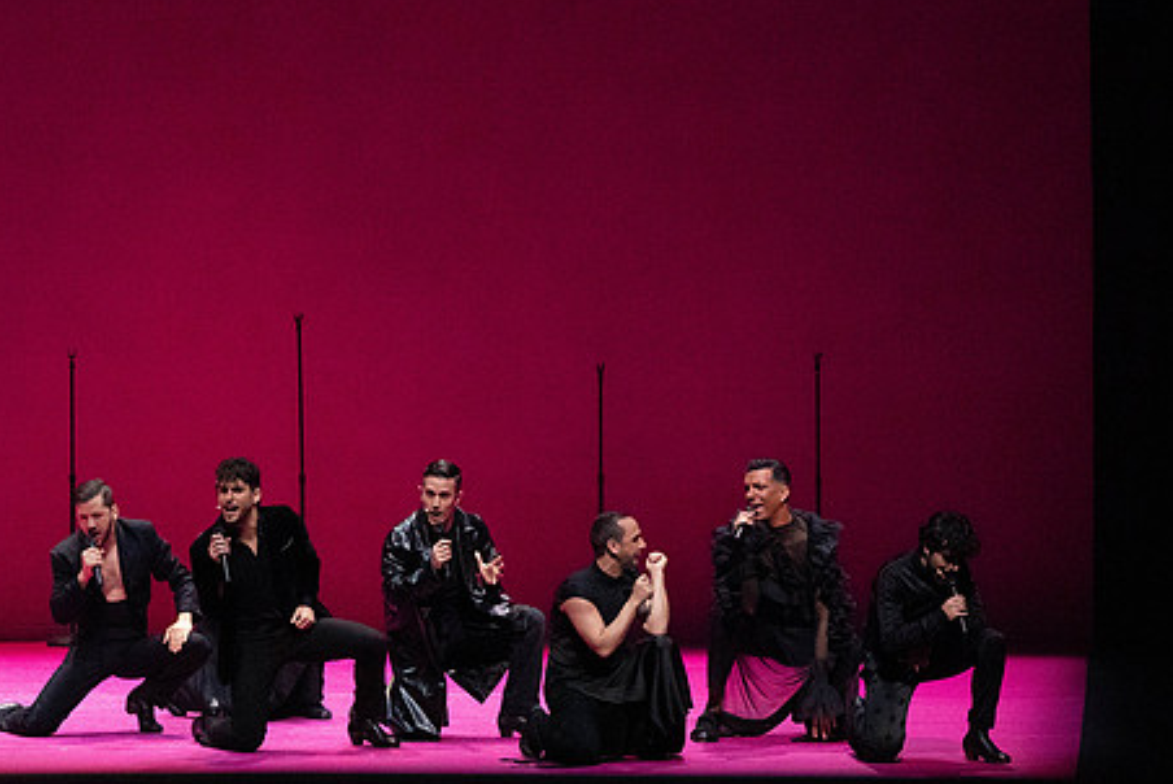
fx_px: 8118
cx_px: 488
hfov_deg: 8.3
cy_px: 357
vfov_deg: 5.5
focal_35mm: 249
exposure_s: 1/400
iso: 25600
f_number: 9
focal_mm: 194
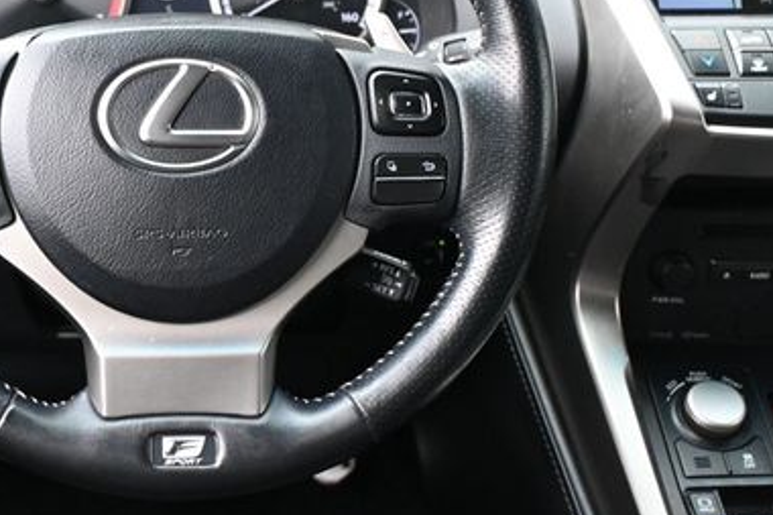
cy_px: 128
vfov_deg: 19.5
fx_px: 1490
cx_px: 173
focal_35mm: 69
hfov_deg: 28.6
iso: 2000
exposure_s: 1/125
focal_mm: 27.5
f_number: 4.5
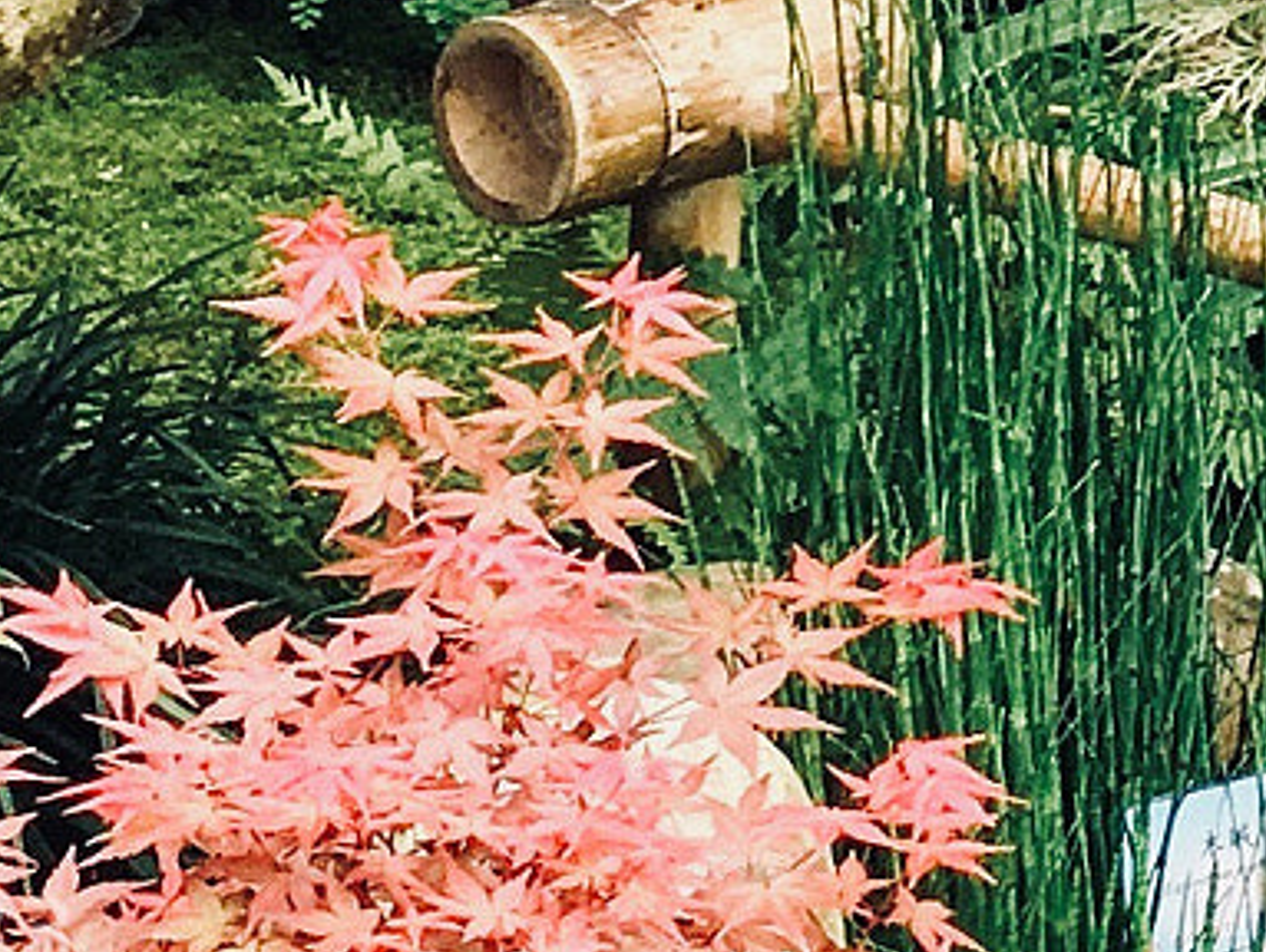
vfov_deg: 11.4
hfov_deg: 16.2
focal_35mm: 121
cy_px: -790
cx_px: 988
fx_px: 4429
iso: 25
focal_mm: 4.15
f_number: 2.2
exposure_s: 1/299
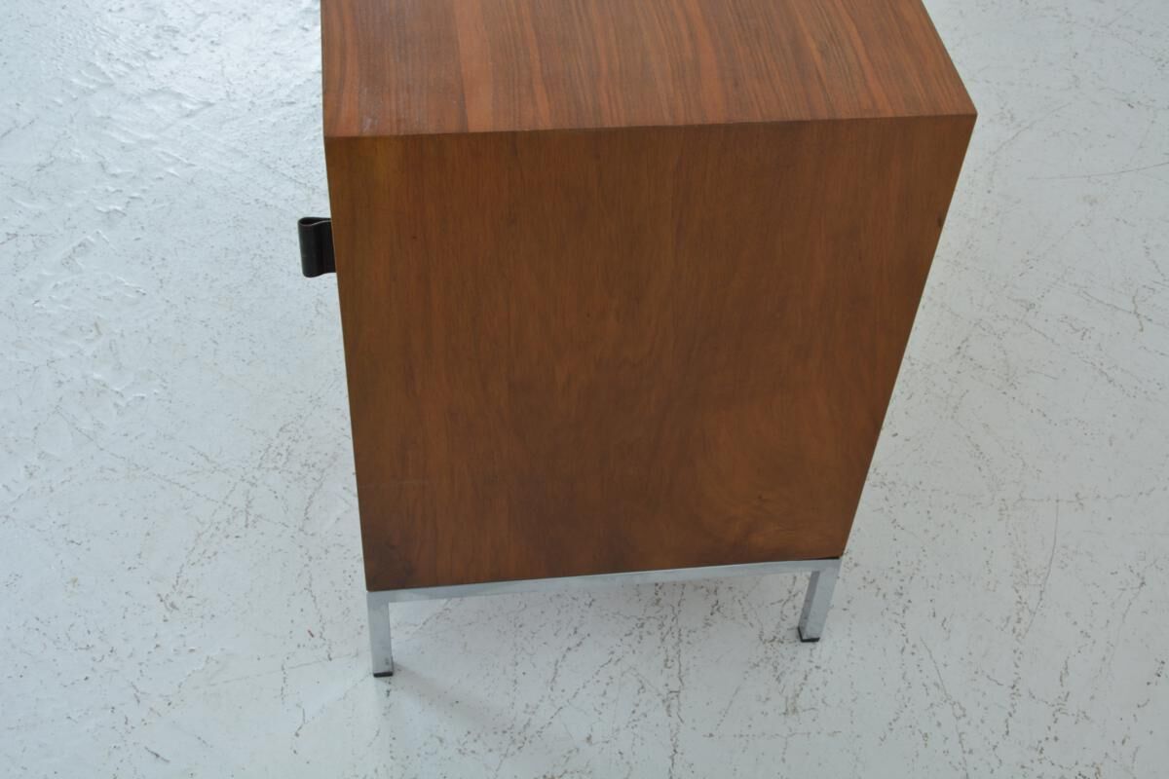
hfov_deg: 43.6
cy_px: 390
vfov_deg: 29.9
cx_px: 584
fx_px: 1461
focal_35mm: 45
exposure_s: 1/40
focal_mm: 30
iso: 400
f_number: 10
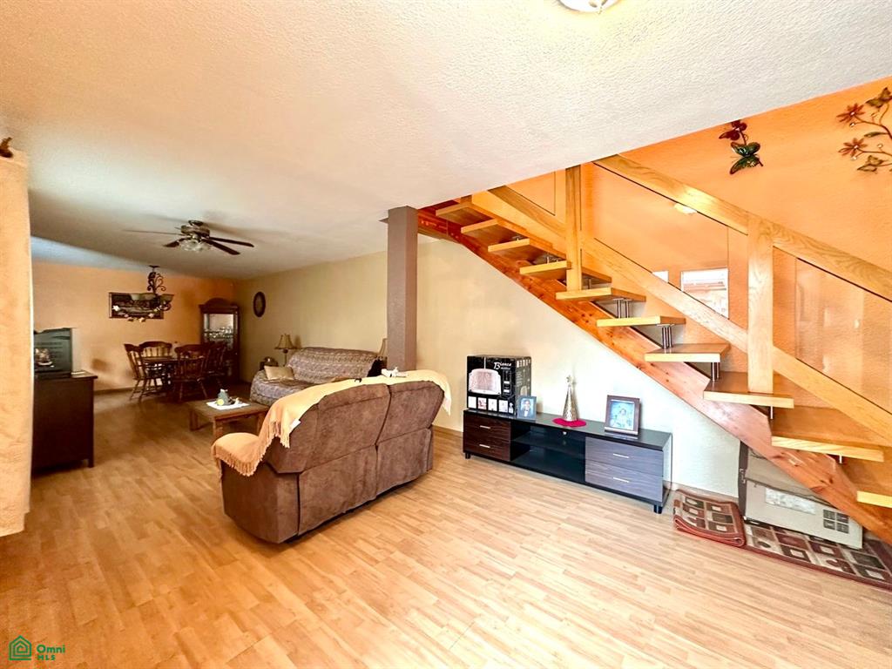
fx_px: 361
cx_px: 446
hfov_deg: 102.1
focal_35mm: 14
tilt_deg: -0.9
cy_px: 334
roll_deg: -0.6
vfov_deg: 85.7
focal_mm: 2.22
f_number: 2.2
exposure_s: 1/60
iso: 500
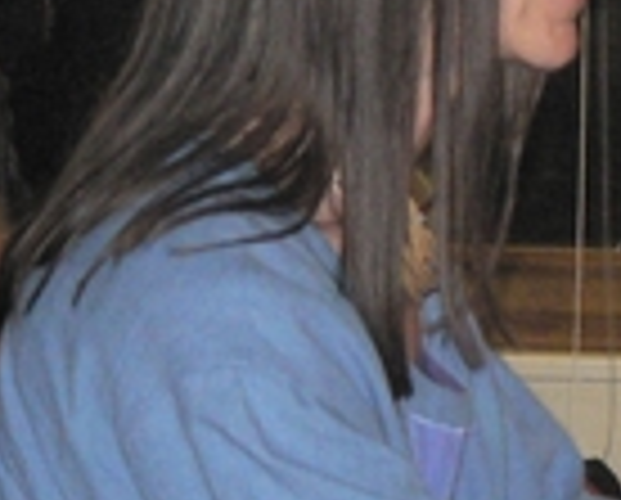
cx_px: 850
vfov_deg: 4.3
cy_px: 142
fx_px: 6631
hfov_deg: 5.3
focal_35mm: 360
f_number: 3.2
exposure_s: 1/60
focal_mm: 16.9
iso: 400
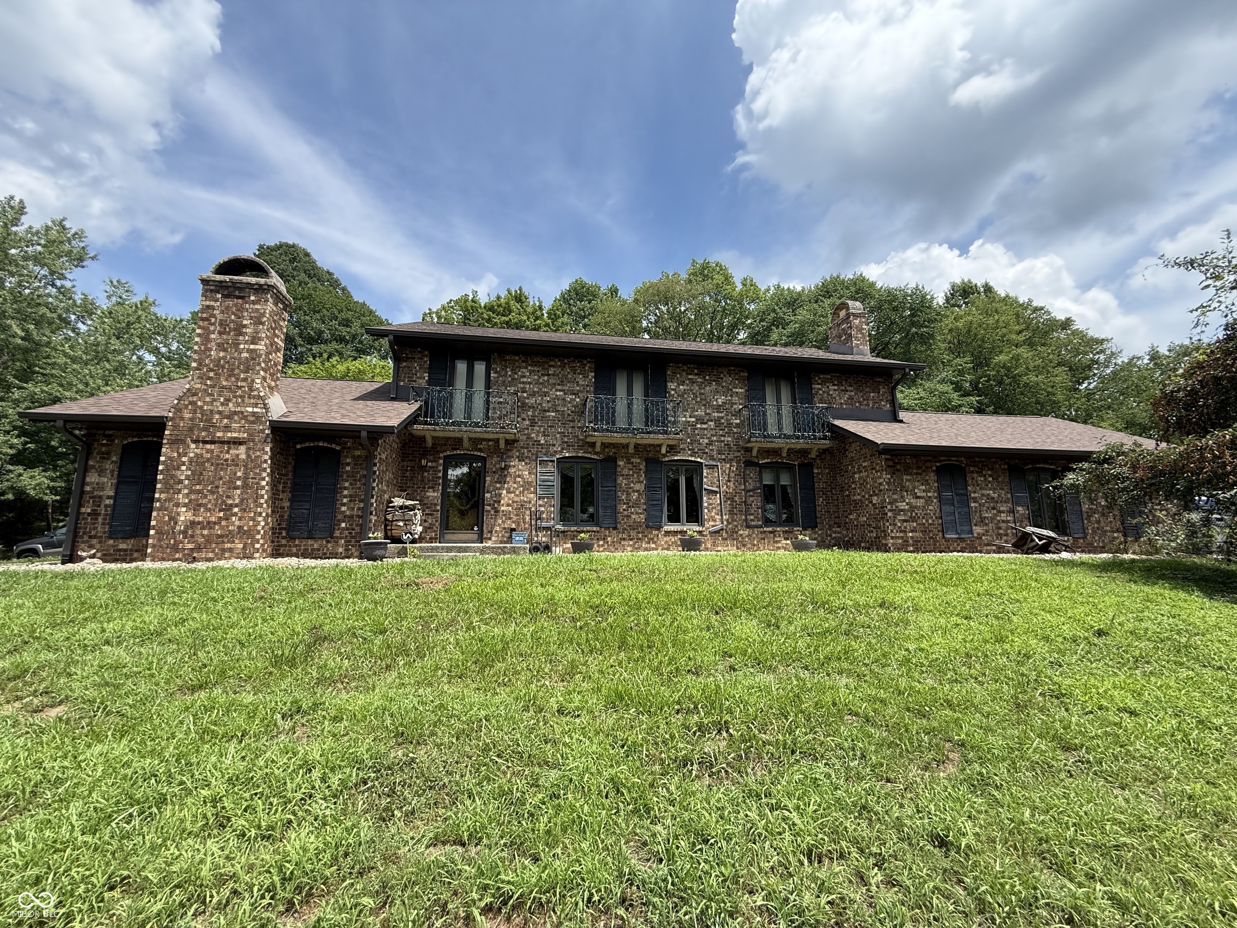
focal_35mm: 14
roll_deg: +0.3
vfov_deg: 85.7
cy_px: 464
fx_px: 500
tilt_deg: +9.6
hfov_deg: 102.1
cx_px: 618
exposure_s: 1/1001
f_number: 2.2
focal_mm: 2.22
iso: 64
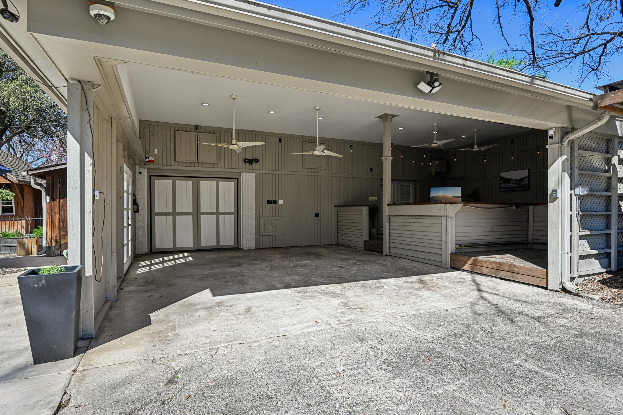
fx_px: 329
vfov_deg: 64.5
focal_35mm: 19
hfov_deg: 86.9
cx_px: 312
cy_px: 208
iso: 400
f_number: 8
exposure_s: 1/640
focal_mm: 19
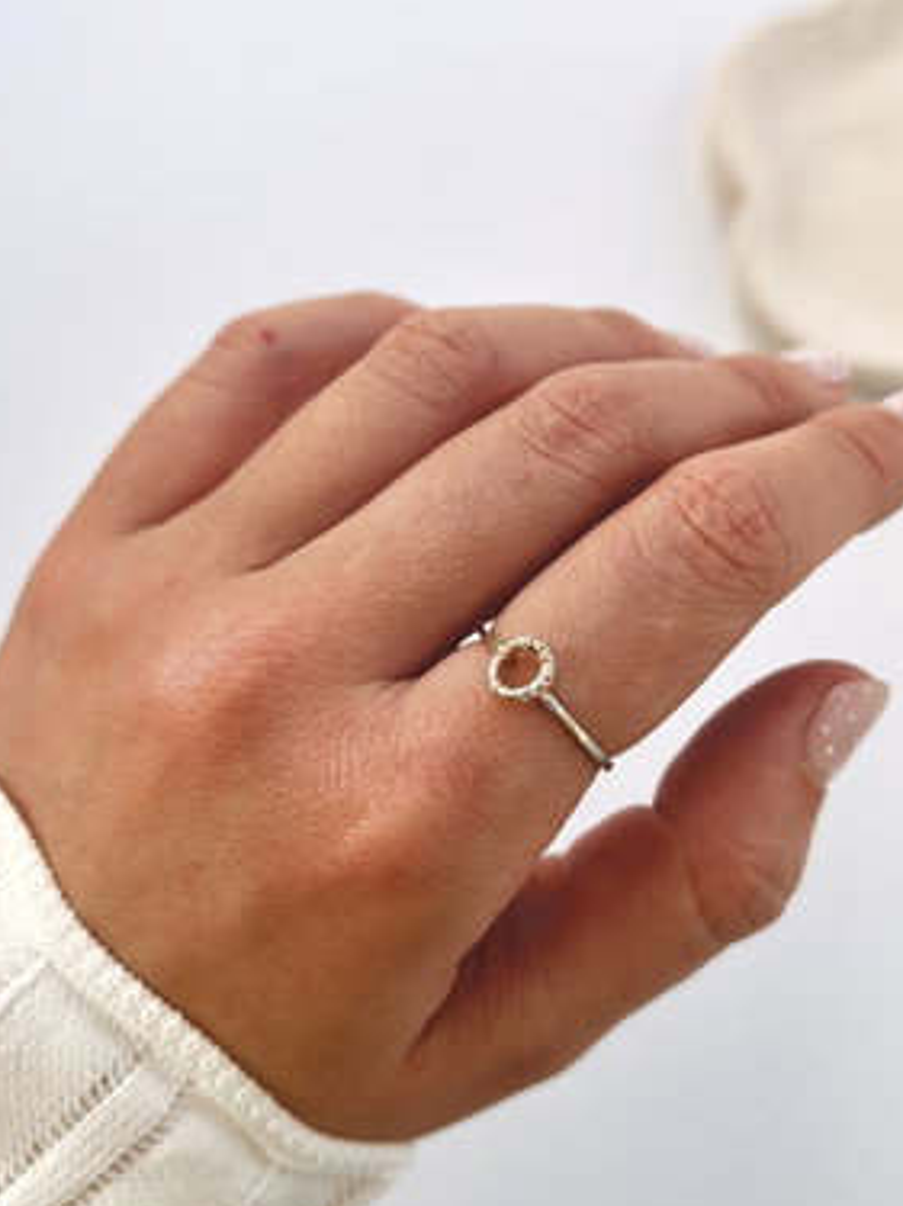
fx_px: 1288
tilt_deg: -75.7
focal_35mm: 37
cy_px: 590
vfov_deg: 50.1
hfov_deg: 38.6
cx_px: 498
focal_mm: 5.7
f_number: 1.5
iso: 50
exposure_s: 1/1361
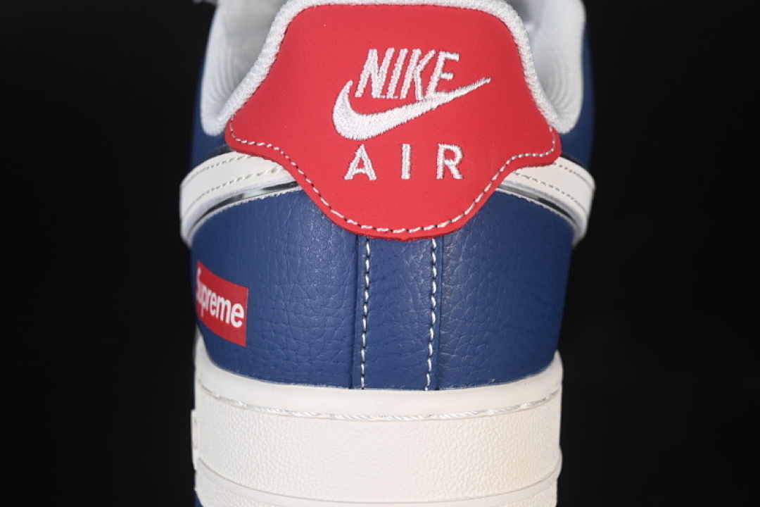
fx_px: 1583
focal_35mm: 75
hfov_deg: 27.0
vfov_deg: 18.2
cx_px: 380
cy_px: 254
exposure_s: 1/60
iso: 160
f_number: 7.1
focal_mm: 50
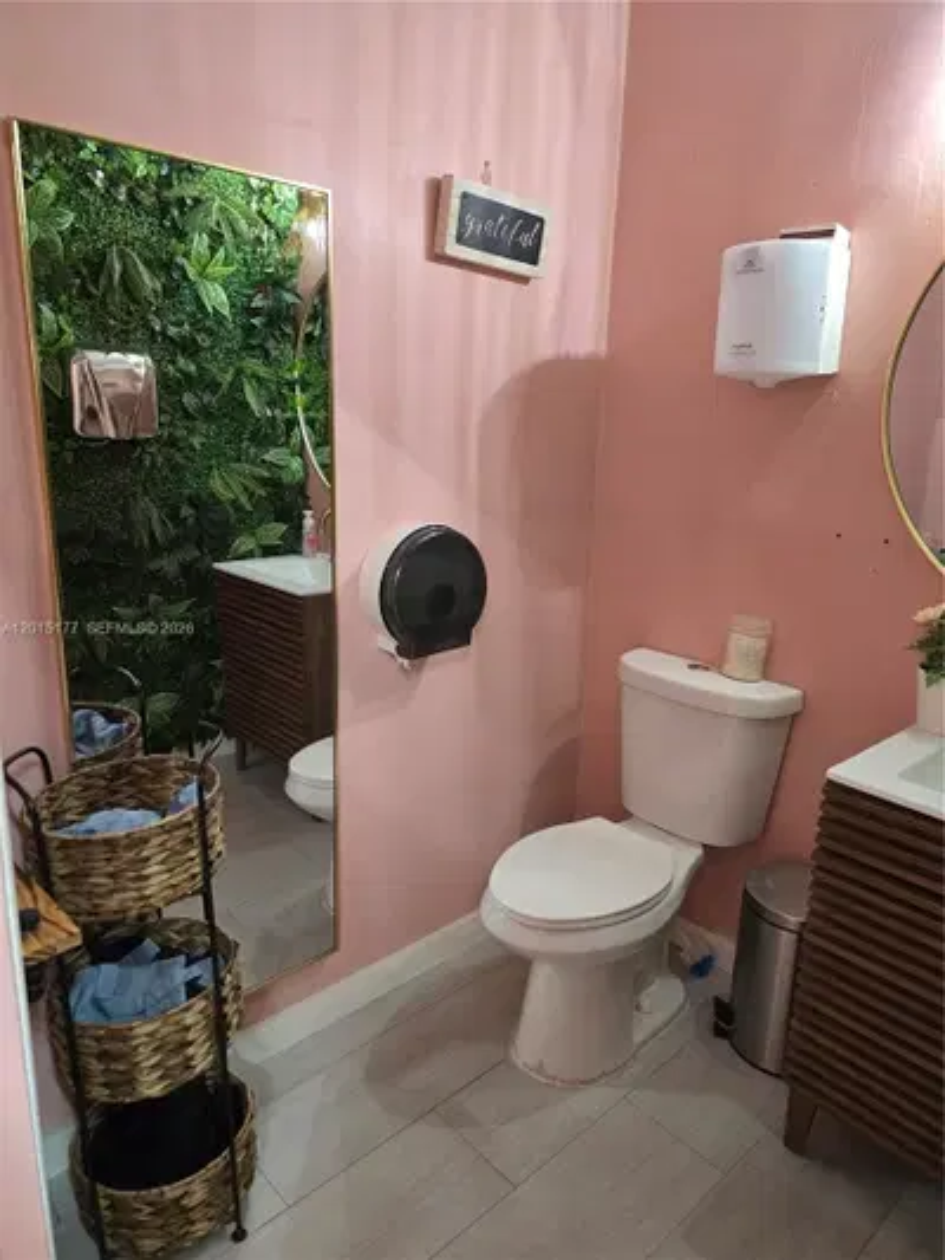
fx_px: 837
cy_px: 630
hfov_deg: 58.9
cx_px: 472
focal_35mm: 23
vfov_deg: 73.9
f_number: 1.7
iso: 800
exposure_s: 1/120
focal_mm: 6.3
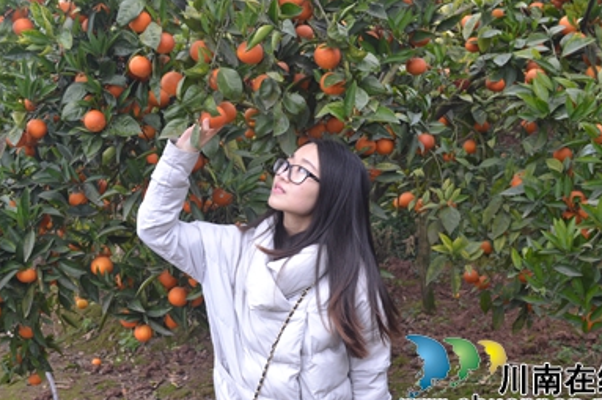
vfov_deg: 28.6
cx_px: 273
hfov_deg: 41.9
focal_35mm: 47
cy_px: 176
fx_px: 786
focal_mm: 24
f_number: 5.6
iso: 320
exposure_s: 1/125
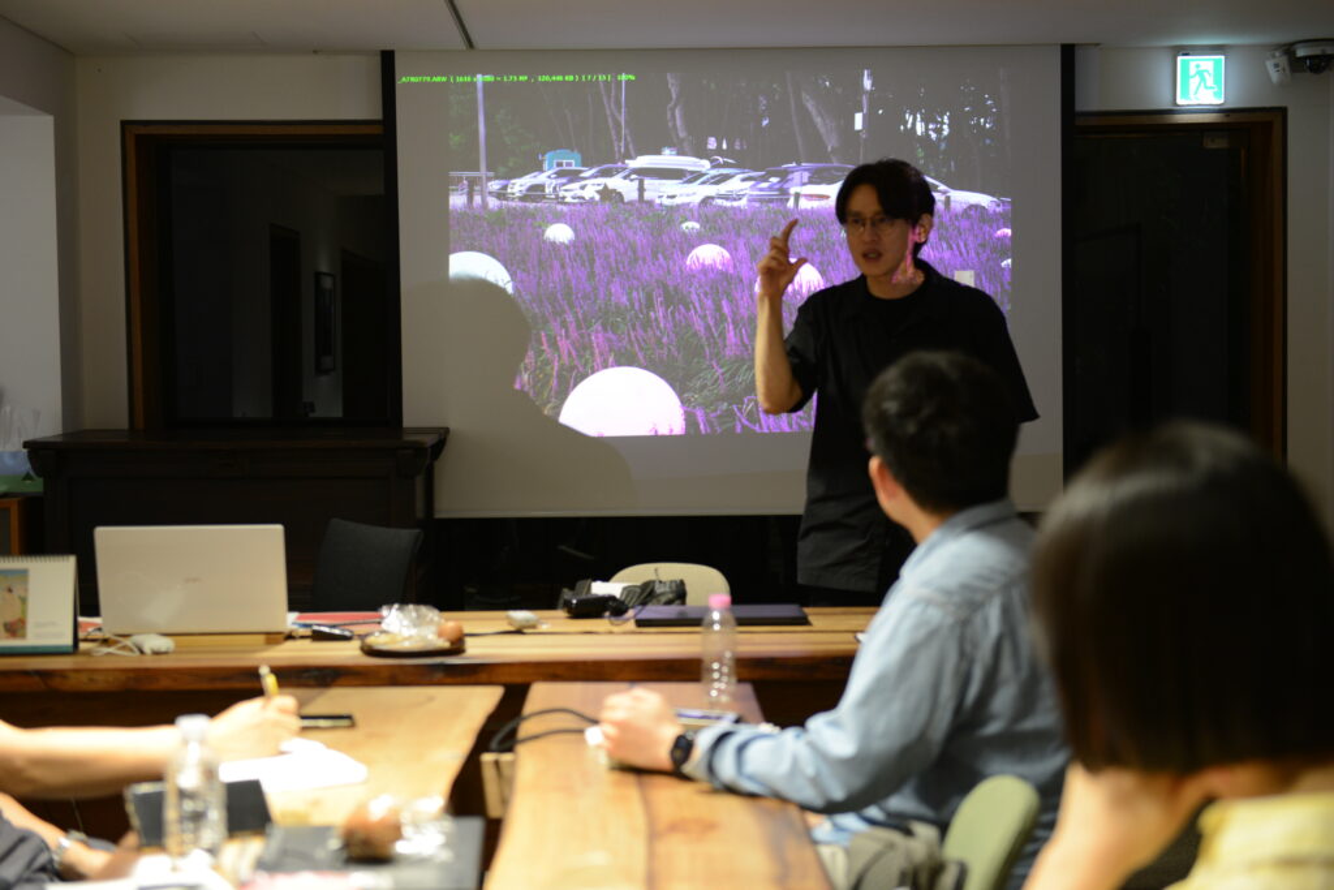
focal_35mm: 62
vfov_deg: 21.9
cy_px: 445
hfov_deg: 32.4
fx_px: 2298
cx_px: 667
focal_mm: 62
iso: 800
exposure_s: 1/50
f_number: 3.5
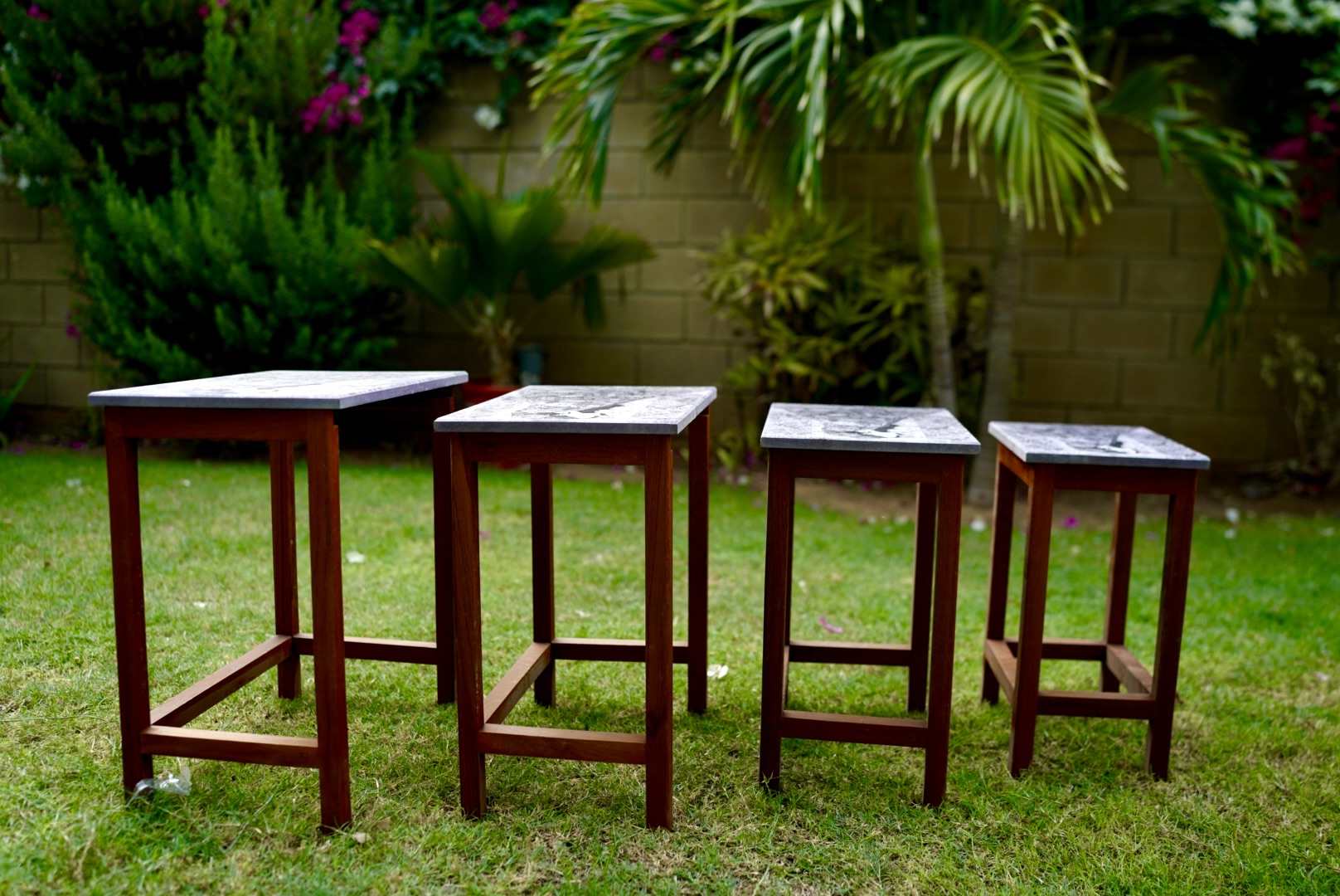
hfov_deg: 54.4
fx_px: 1304
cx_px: 670
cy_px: 448
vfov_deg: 37.9
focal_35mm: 35
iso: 250
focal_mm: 35
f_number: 2.2
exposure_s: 1/200
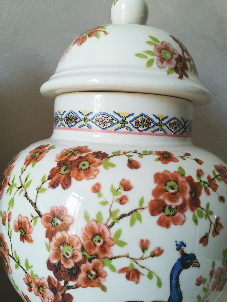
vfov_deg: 67.3
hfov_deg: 53.1
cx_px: 114
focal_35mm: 26
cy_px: 151
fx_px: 227
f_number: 2.2
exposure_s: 1/33.3
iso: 80
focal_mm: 3.83
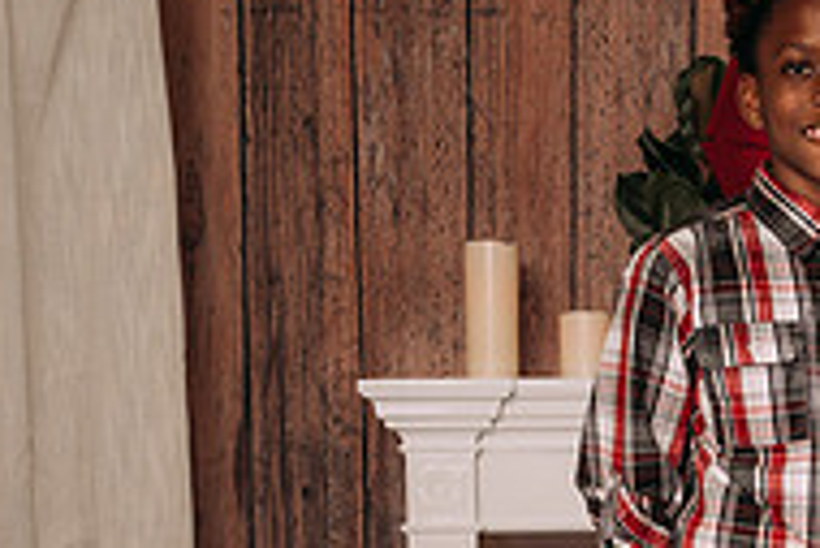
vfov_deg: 11.8
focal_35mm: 113
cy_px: 729
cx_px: 851
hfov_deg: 17.6
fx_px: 2576
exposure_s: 1/100
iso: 100
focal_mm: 35
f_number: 5
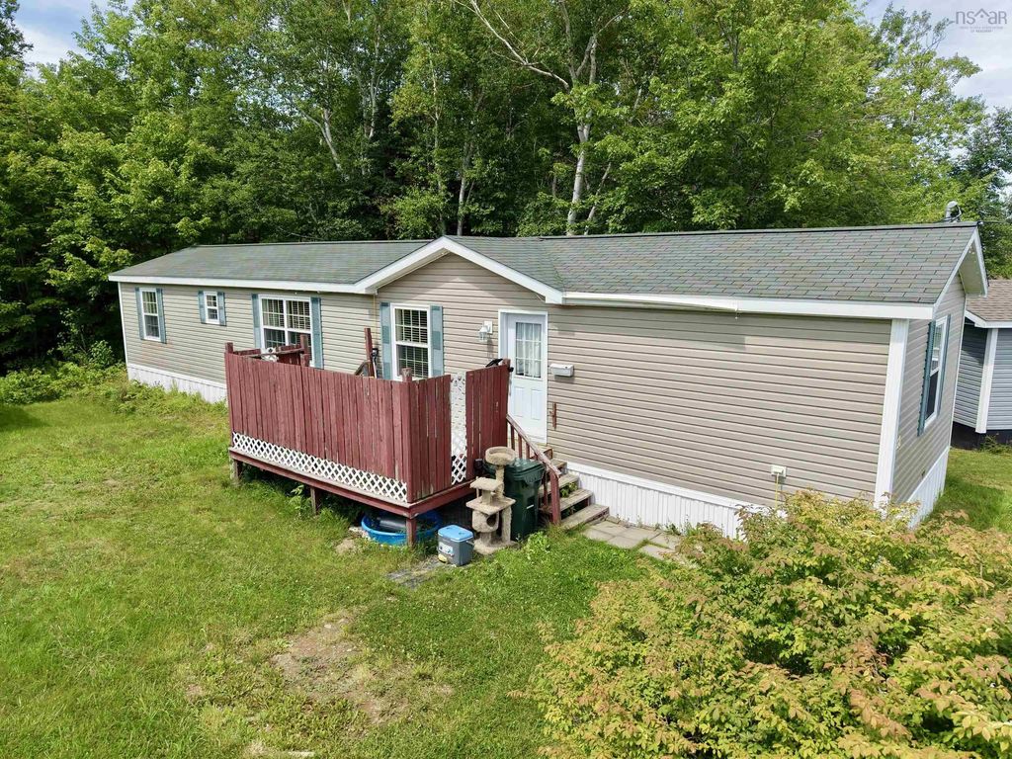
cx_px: 506
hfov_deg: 71.6
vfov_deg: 56.8
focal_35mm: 24
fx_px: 702
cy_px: 380
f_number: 1.8
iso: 200
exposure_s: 1/4000
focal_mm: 8.67
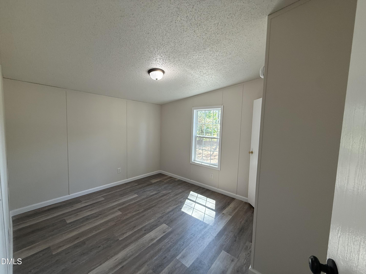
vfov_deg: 85.7
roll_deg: -1.7
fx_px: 148
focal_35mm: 14
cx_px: 183
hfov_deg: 102.1
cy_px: 137
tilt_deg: -4.0
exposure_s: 1/120
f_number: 2.2
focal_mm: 2.22
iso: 200
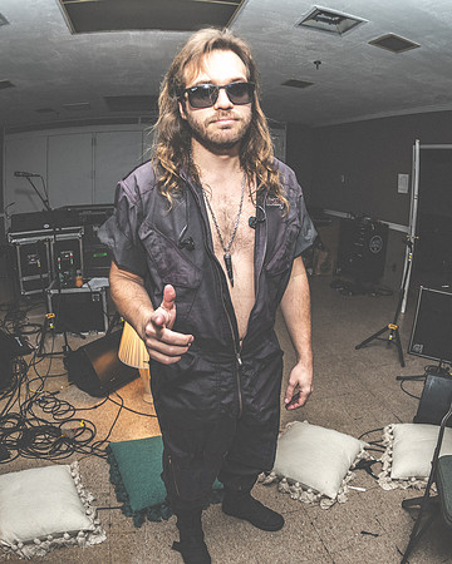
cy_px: 282
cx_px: 226
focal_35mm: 23
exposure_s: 1/160
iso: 400
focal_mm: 16
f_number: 4
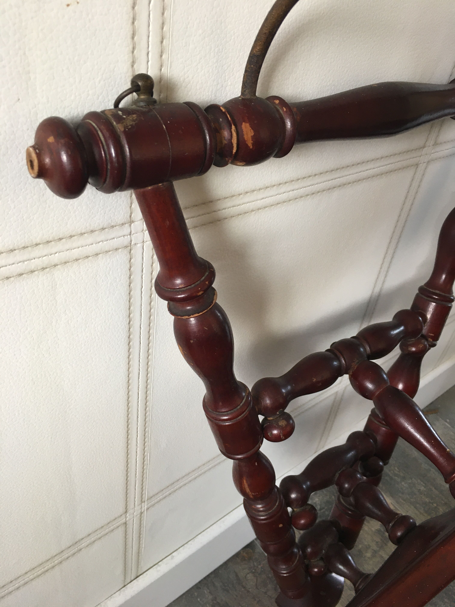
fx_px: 508
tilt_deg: -37.0
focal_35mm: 29
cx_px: 228
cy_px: 304
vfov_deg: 61.7
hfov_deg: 48.2
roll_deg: -9.4
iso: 100
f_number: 2.2
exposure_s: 1/33
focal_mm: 4.15
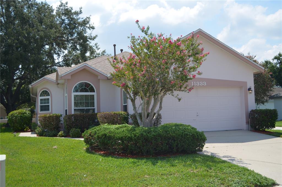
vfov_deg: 34.1
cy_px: 94
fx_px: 305
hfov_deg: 49.6
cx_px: 141
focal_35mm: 39
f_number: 4.2
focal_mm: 26
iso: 100
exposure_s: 1/640
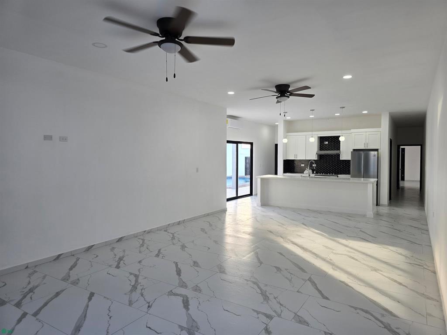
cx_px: 224
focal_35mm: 23
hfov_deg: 73.9
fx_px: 297
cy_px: 168
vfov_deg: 58.9
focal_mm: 6.3
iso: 50
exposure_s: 1/120
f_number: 1.7
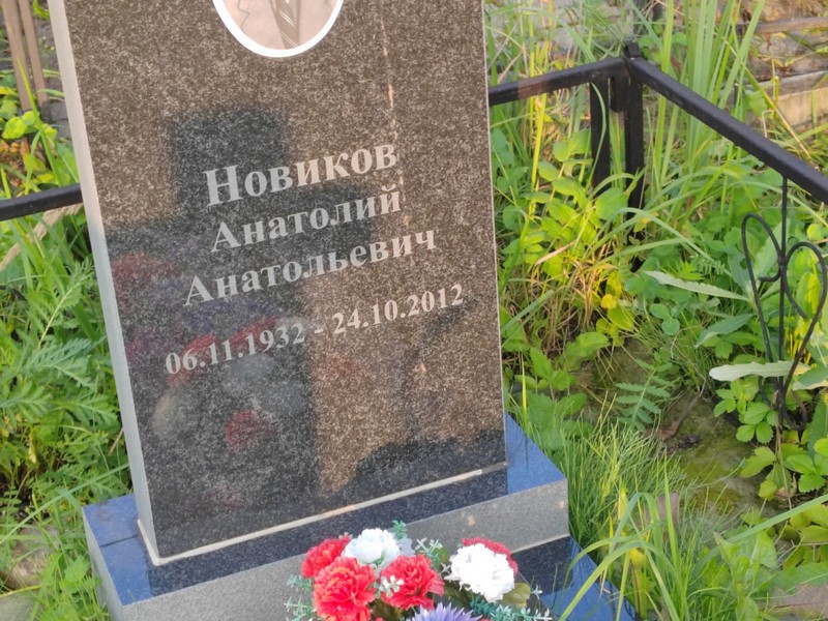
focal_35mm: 71
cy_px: 310
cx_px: 414
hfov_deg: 27.4
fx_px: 1698
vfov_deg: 20.7
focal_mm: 5.52
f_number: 1.9
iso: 100
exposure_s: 1/140
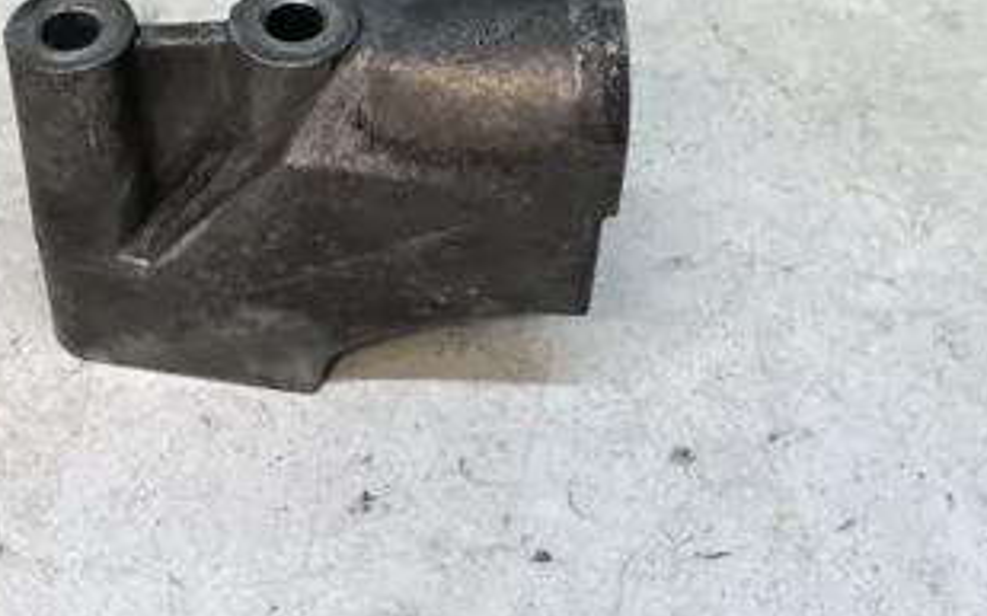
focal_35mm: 57
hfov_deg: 35.6
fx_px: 1533
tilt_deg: -36.8
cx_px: 415
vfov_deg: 21.1
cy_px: -134
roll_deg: -1.6
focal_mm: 4.2
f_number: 1.6
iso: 80
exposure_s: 1/100
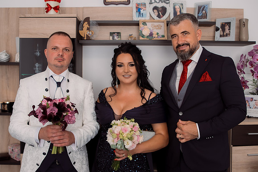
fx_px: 255
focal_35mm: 36
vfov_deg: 37.3
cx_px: 130
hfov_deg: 53.7
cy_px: 84
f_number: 2.5
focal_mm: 23
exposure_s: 1/125
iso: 400
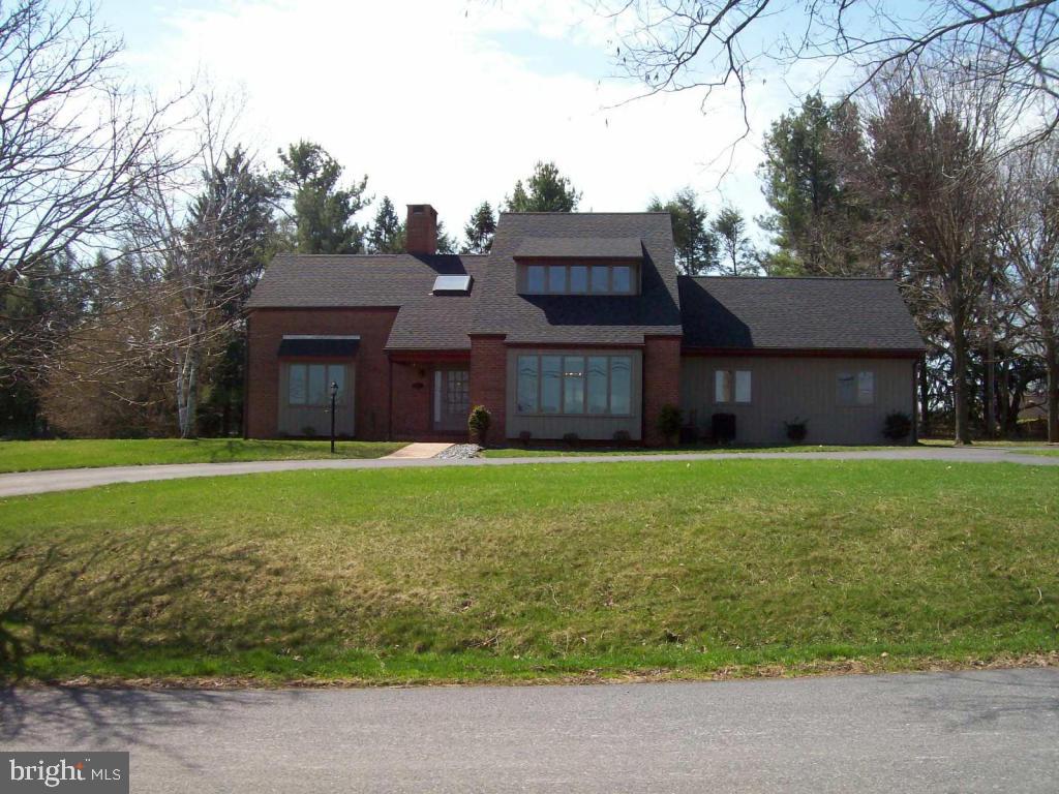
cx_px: 530
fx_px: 1101
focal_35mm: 36
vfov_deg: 39.7
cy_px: 397
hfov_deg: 51.4
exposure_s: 1/484
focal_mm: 6
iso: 80
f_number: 4.8
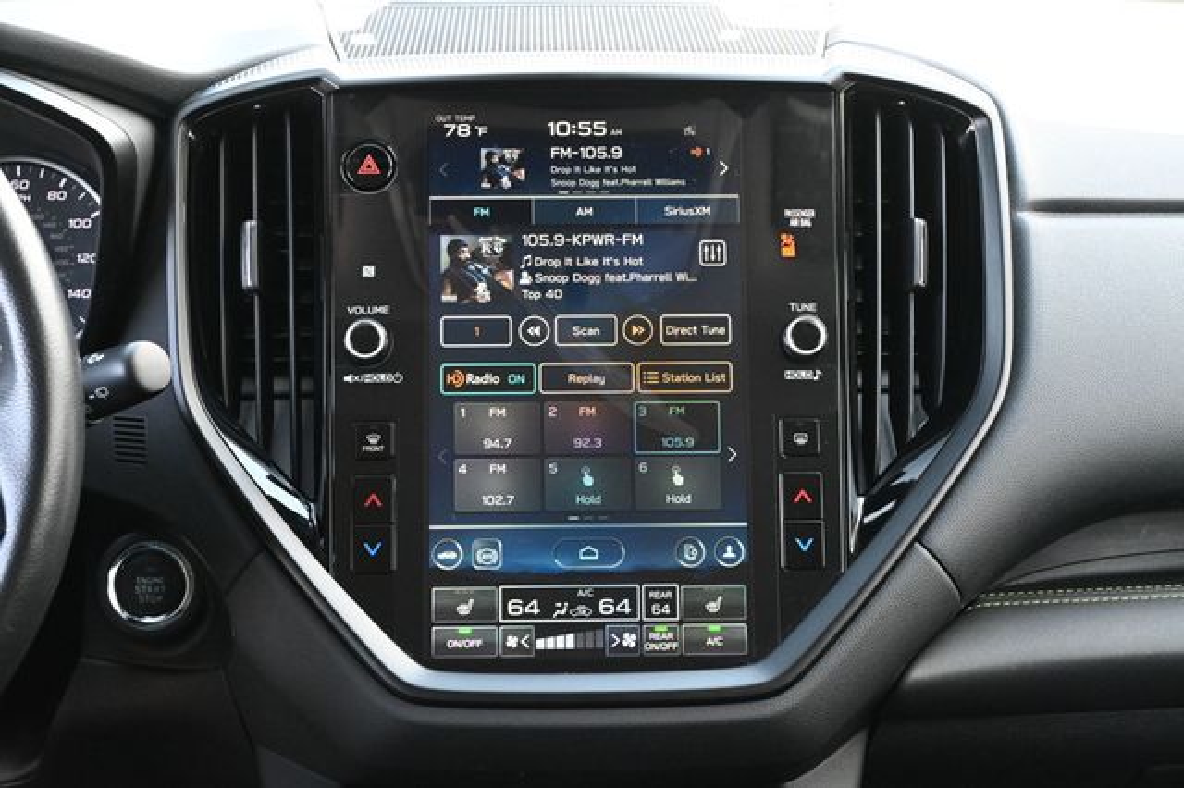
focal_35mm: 64
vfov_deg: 21.1
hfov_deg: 31.2
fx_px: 2120
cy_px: 394
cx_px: 592
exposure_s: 1/125
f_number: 6
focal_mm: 43
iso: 2800
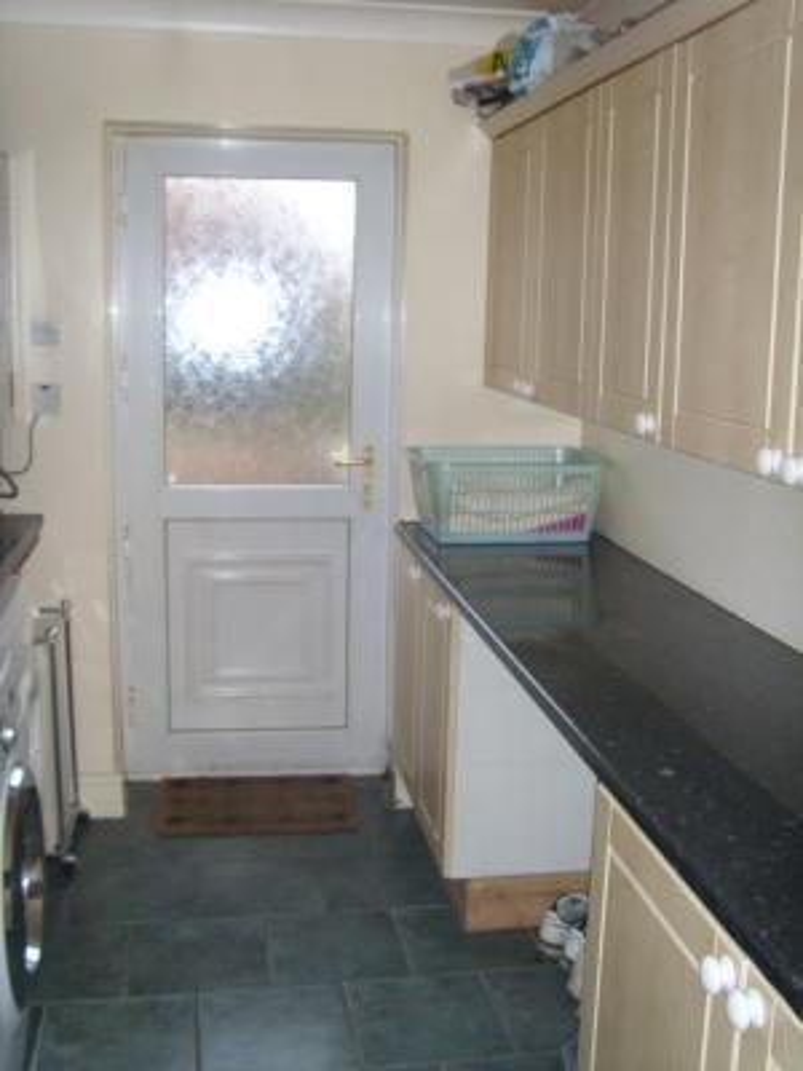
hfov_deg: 45.4
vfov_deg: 58.4
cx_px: 402
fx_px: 959
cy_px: 536
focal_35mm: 31
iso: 200
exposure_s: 1/30
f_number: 3.5
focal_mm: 6.3
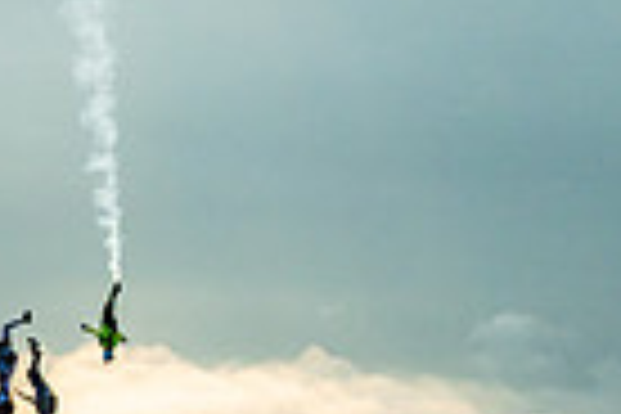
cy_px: 272
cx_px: -432
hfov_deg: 9.4
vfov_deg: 6.5
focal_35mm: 210
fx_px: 3622
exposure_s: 1/1600
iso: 1250
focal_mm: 50
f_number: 16
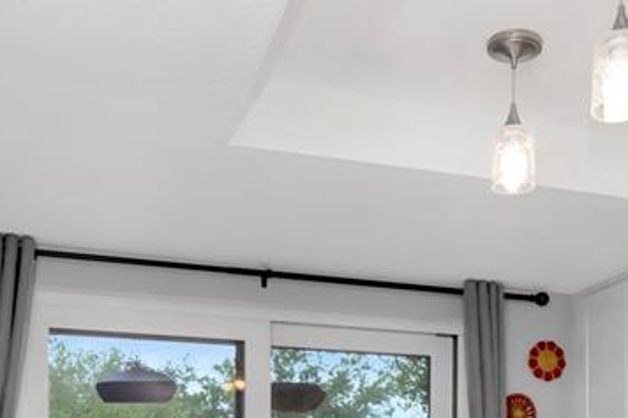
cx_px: 425
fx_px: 827
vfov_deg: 24.9
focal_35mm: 47
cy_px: 531
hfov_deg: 41.0
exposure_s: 1/160
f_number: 10
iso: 800
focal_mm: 11
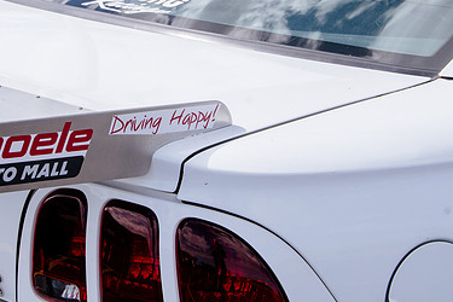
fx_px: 1485
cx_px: 150
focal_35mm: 118
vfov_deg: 11.6
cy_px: 87
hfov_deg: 17.3
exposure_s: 1/320
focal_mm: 50
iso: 160
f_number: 13
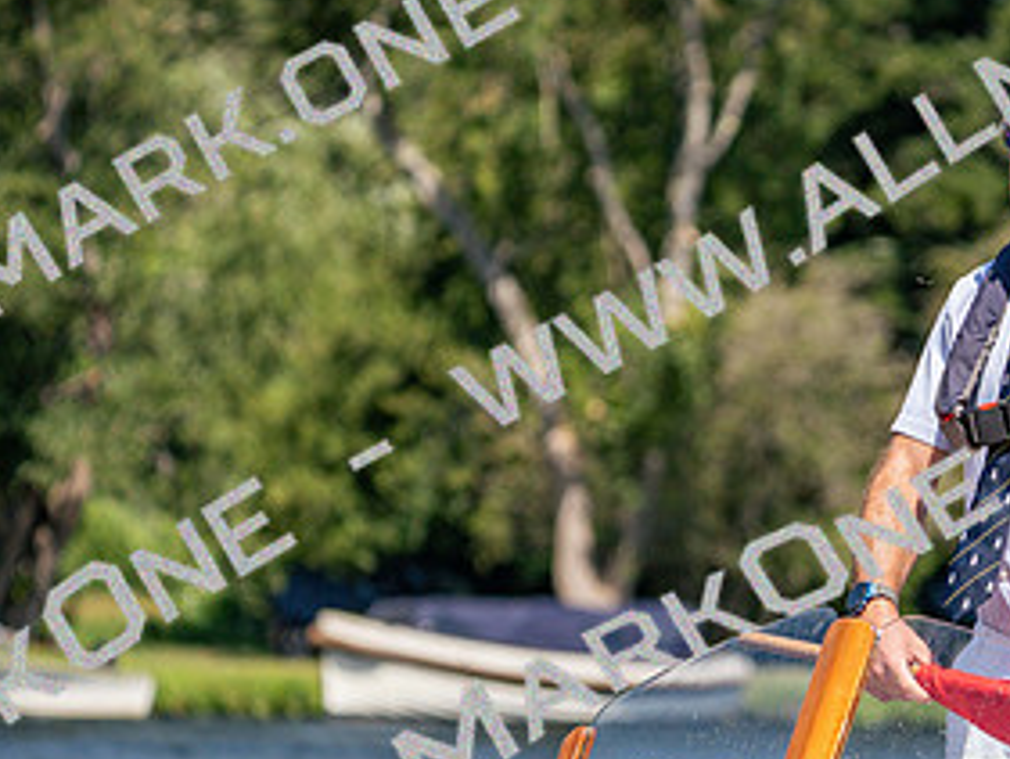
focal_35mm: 397
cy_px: 437
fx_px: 11588
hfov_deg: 5.0
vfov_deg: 3.7
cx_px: 895
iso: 250
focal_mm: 200
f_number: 5.6
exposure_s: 1/2000
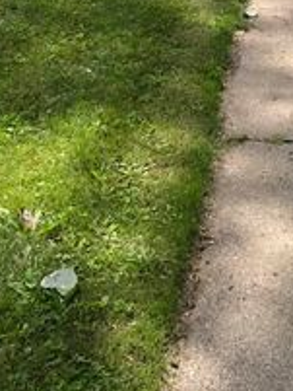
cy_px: -232
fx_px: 1048
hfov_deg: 15.7
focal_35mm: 93
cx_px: 281
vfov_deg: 18.2
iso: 20
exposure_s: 1/1066
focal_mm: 3.99
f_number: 1.8
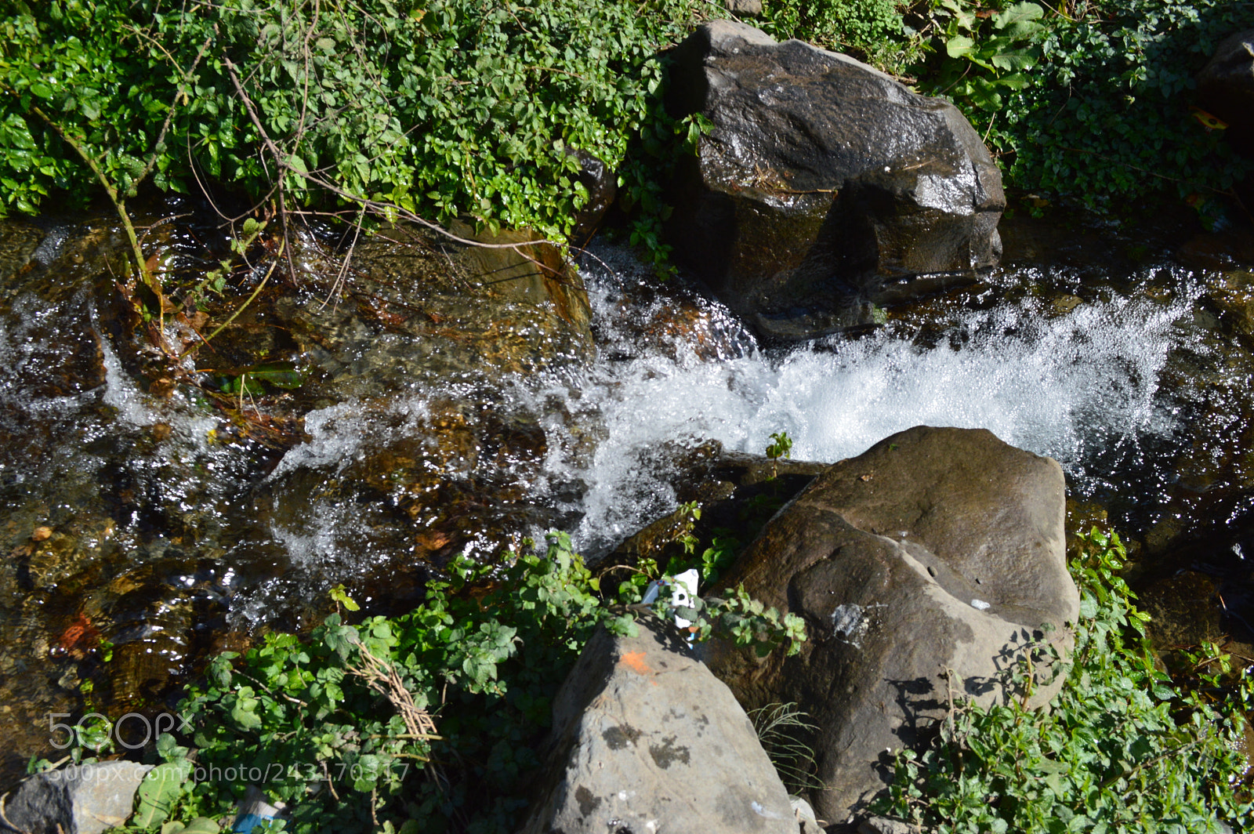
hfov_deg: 57.3
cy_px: 417
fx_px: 1149
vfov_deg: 39.9
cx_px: 627
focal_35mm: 33
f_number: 10
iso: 400
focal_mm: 22
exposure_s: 1/320
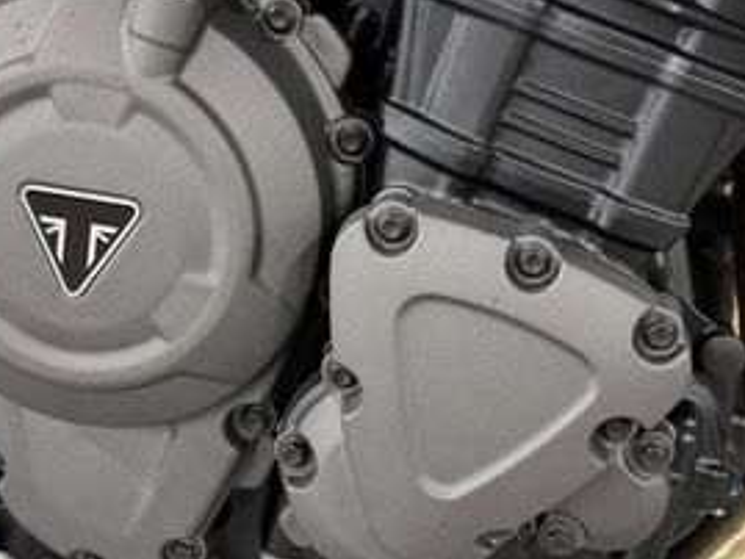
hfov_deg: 33.8
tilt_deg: -11.5
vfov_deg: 25.6
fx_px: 1227
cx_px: 363
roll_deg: +1.9
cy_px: 208
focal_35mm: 57
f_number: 1.78
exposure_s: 1/50
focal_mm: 6.76
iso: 250
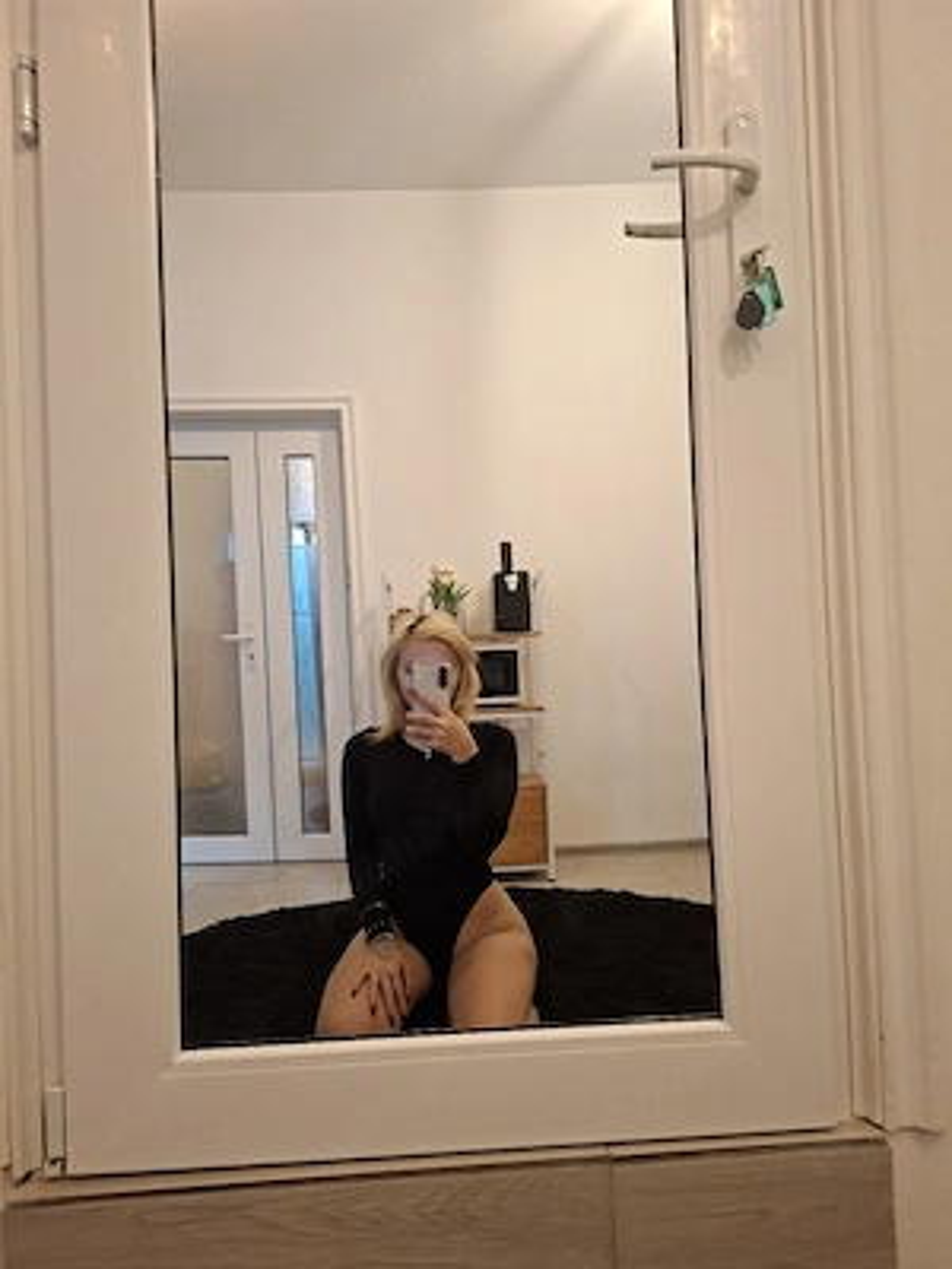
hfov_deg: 58.9
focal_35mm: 23
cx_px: 476
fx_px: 843
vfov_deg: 73.9
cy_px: 634
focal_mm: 5.54
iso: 400
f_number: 1.8
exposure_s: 1/30
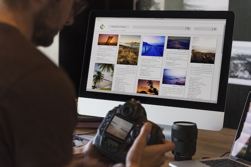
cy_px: 84
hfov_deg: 28.8
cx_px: 126
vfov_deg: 19.5
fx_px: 488
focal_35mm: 70
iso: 200
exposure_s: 1/100
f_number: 3.2
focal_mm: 70
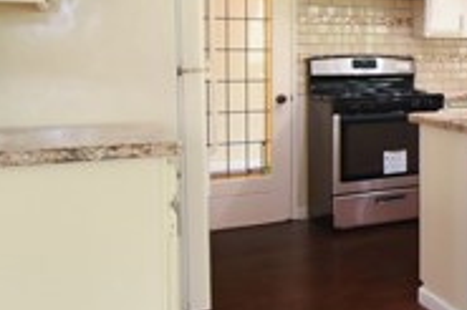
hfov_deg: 28.2
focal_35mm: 52
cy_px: 67
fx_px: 674
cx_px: 666
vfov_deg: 25.5
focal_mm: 10
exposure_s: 1/30
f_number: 8
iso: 1000
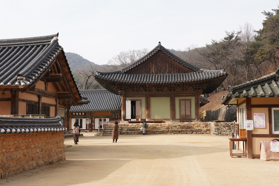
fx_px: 333
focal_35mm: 43
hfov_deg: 45.4
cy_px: 99
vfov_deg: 31.2
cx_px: 137
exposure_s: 1/100
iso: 200
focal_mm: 40
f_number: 13
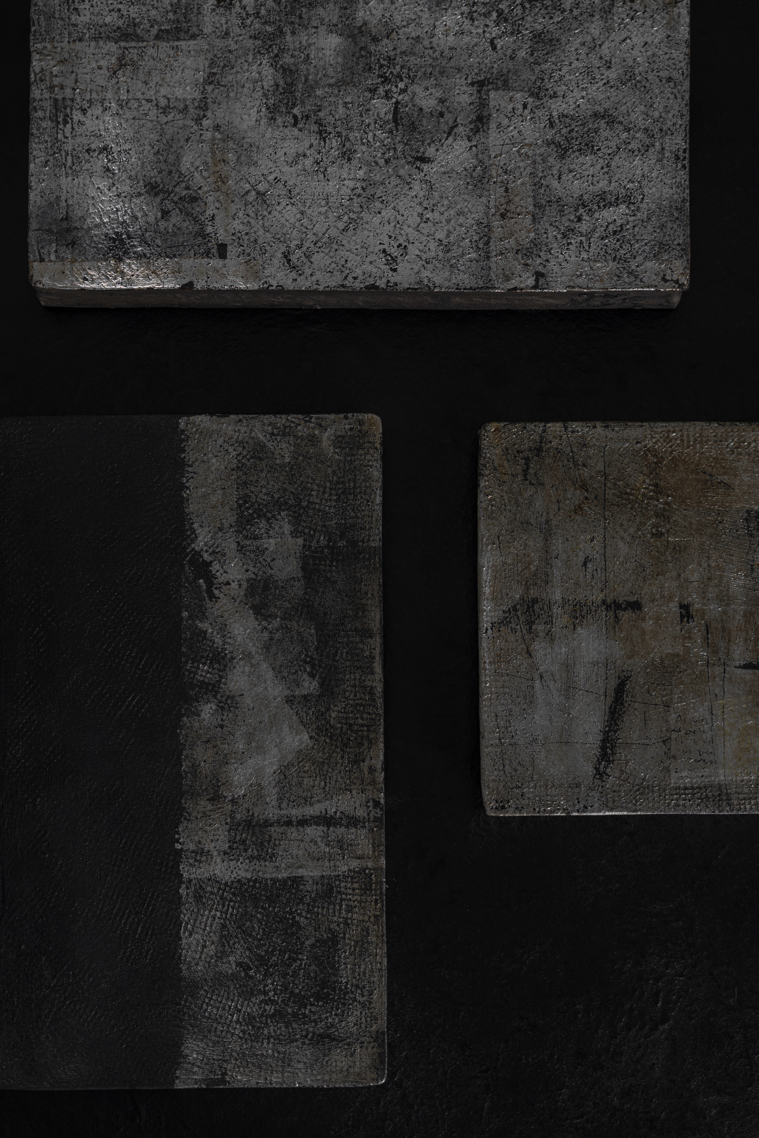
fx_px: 1707
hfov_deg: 25.1
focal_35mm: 54
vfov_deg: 36.9
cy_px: 569
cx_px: 380
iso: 200
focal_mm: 54
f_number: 4
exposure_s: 1/125
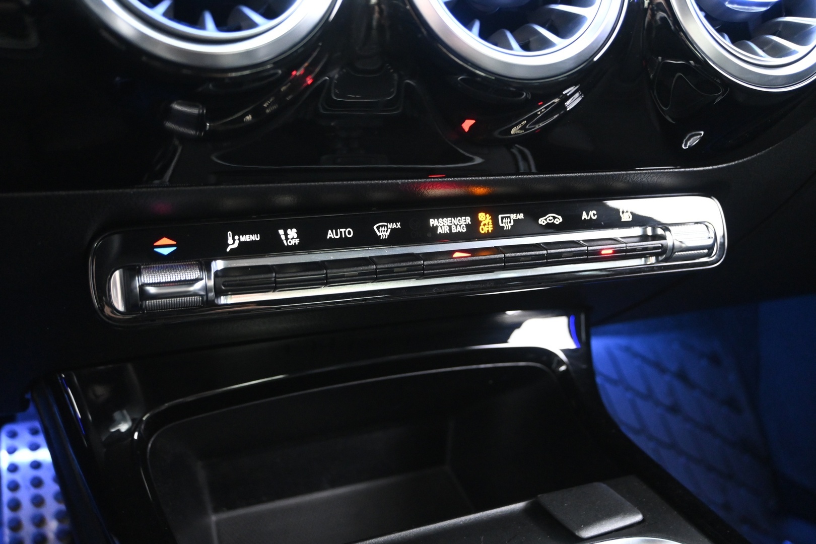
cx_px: 408
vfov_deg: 39.1
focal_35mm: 34
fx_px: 765
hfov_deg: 56.1
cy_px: 272
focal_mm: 22.5
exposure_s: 1/3
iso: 3200
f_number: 4
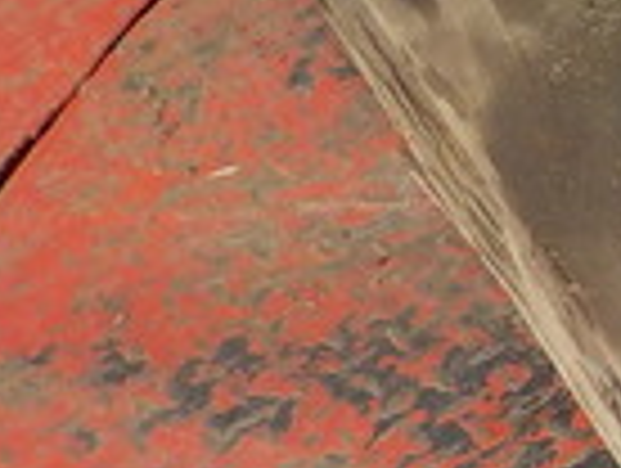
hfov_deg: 11.9
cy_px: -328
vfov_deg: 10.2
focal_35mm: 139
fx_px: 2498
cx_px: 1404
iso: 125
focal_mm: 4.1
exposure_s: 1/80
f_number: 3.3
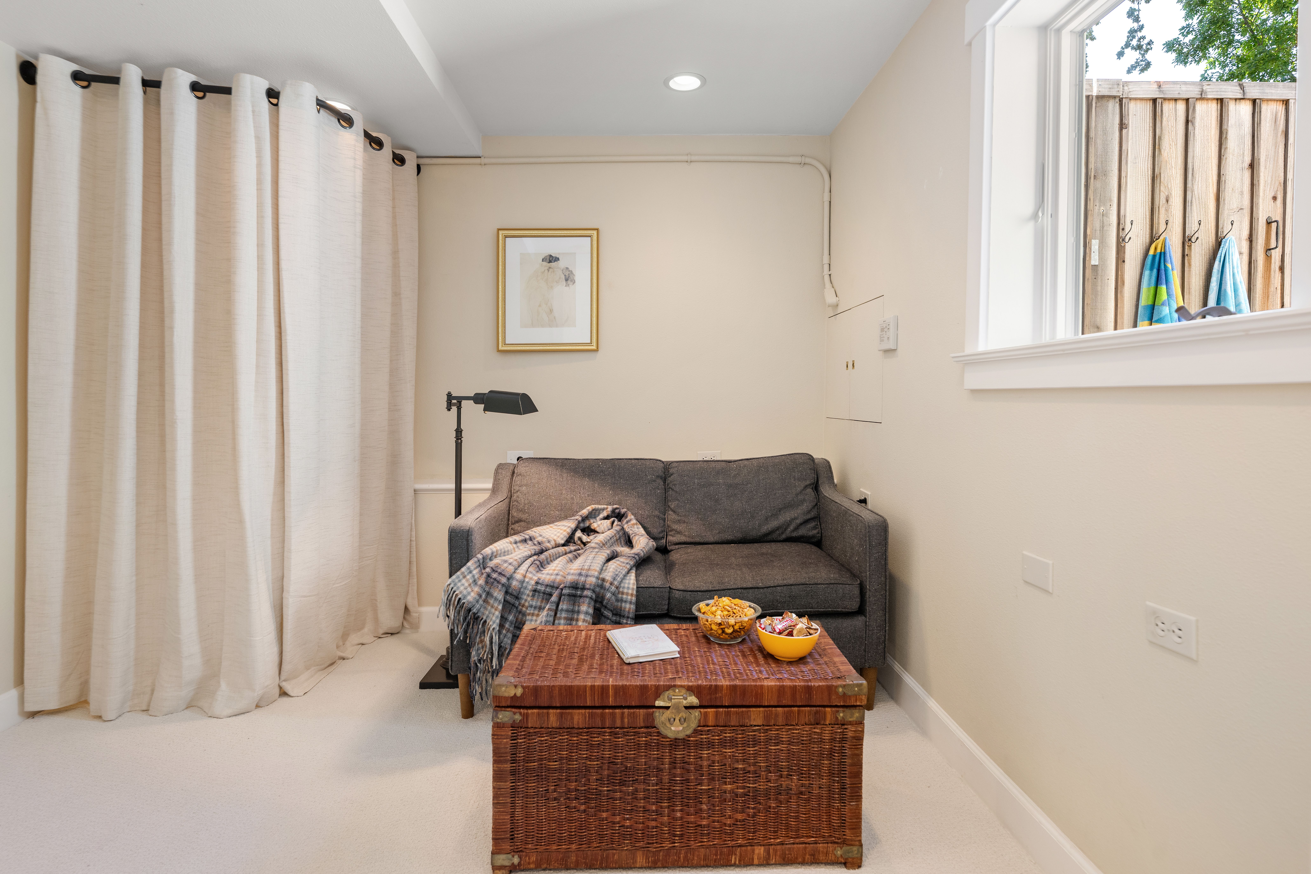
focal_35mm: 18
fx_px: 674
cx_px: 656
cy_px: 437
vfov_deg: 65.9
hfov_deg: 88.4
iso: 400
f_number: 6.3
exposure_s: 1/6
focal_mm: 18.5
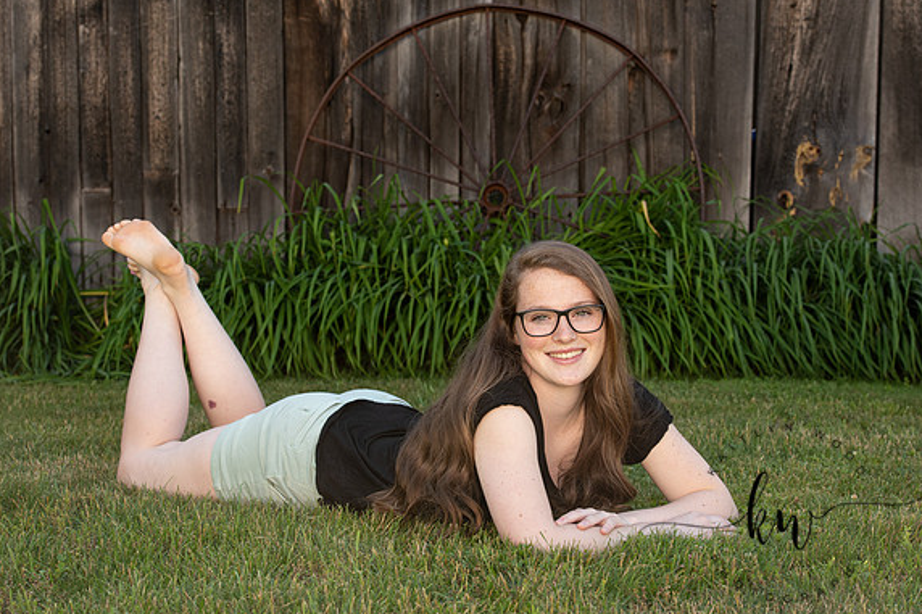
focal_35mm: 71
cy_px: 305
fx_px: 1818
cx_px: 464
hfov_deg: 28.5
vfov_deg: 19.2
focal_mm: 70
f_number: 7.1
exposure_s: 1/200
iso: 400
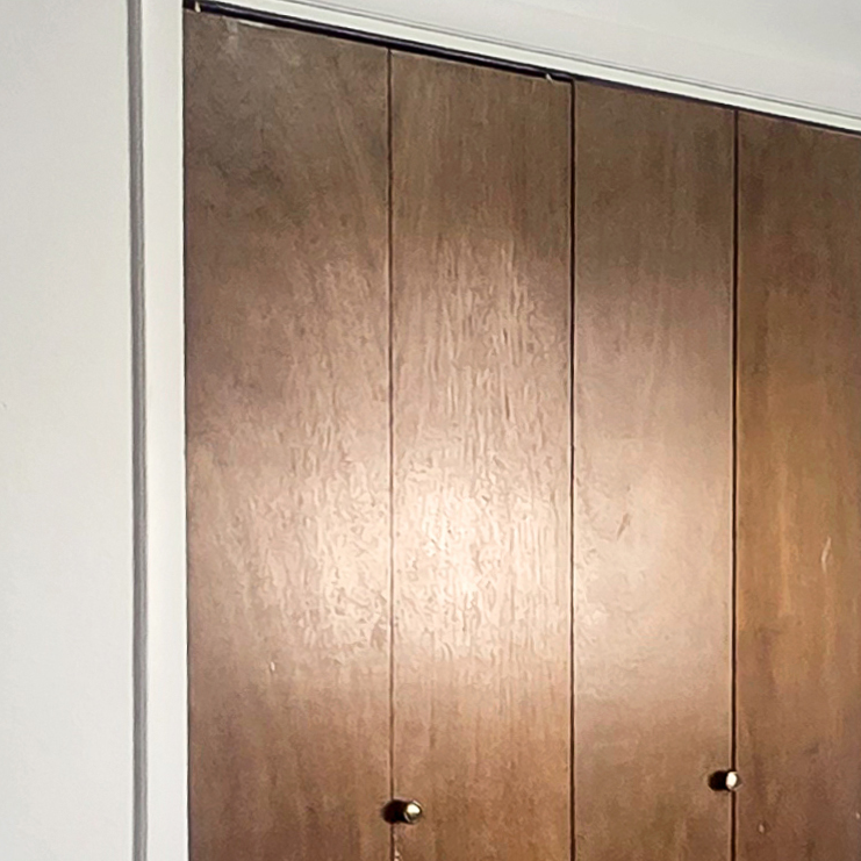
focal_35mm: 62
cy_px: 942
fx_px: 1745
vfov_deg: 25.7
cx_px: 960
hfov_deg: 25.6
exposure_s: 1/60
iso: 250
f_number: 2.2
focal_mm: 2.2
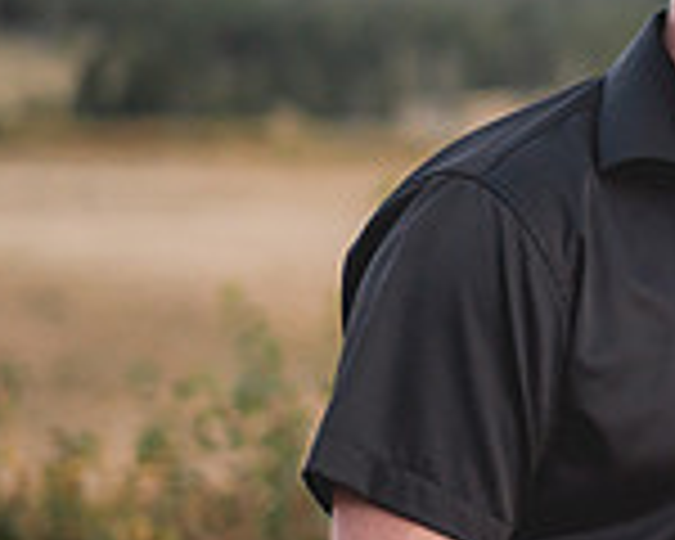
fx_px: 3736
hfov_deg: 9.8
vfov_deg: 8.3
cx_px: 1242
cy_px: 272
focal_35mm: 187
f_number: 1.4
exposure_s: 1/250
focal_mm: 50
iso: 400
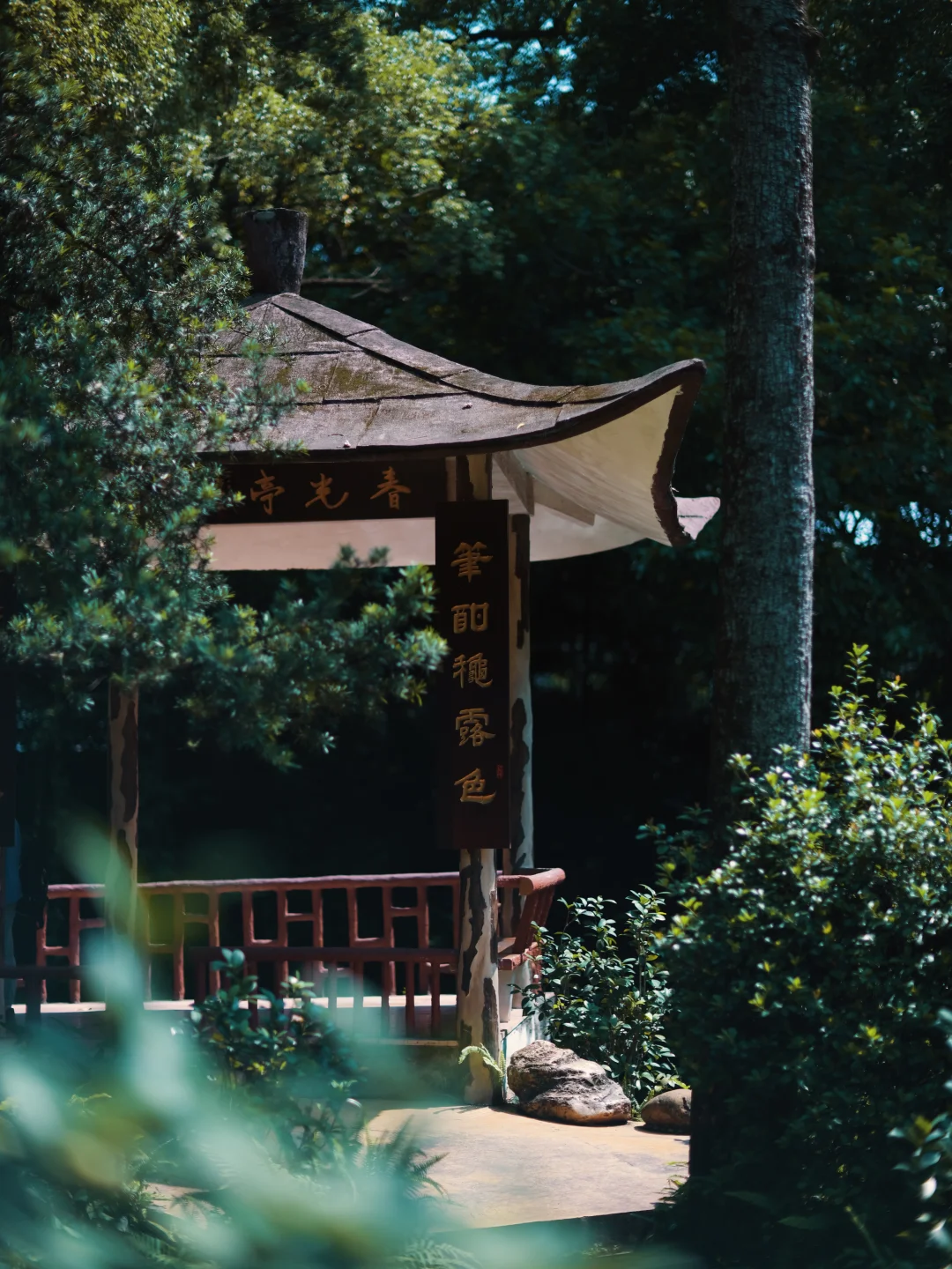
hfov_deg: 21.9
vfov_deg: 29.0
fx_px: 2457
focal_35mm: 67
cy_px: 634
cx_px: 476
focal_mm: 85
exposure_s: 1/3800
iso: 100
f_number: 1.2
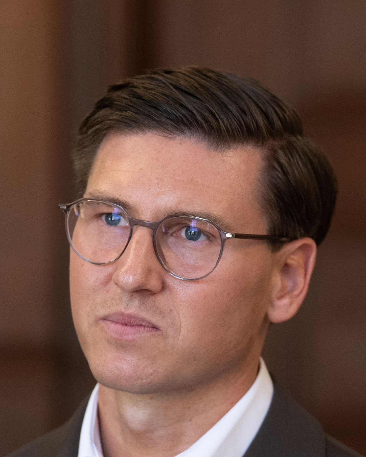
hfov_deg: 4.3
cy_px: 408
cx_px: 128
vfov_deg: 5.4
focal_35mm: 356
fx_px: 4820
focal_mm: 85
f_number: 1.8
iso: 500
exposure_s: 1/160
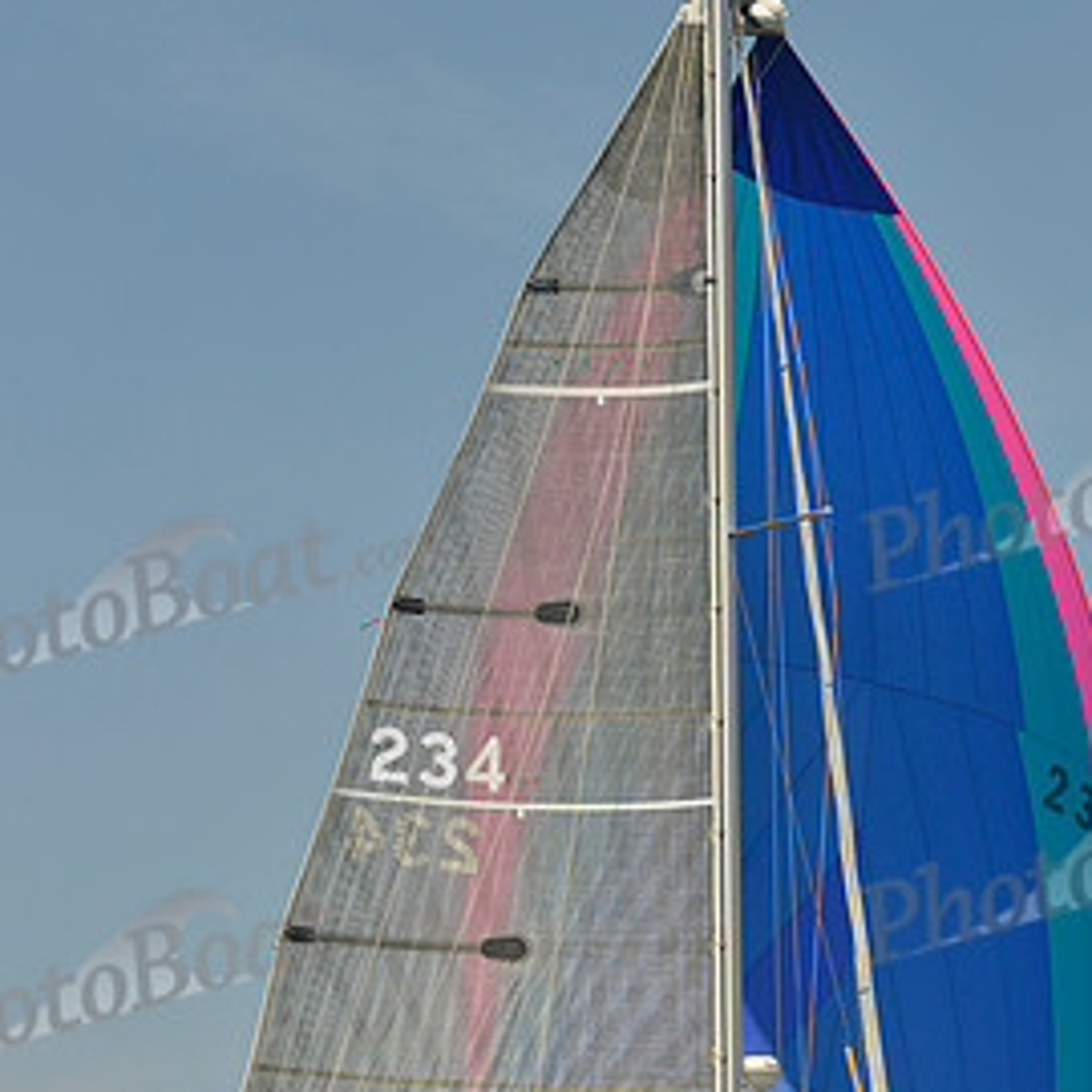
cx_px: 653
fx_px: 4568
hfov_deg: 13.6
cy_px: 1128
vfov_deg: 13.4
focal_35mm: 128
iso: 200
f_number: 8
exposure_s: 1/1250
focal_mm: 70
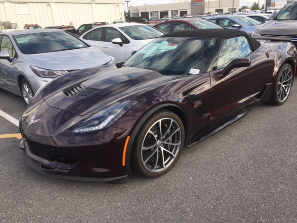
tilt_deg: -16.5
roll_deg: +3.4
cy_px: 112
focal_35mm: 29
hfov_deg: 61.7
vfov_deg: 48.2
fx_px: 249
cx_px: 148
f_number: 2.2
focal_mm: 4.15
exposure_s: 1/434
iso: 25
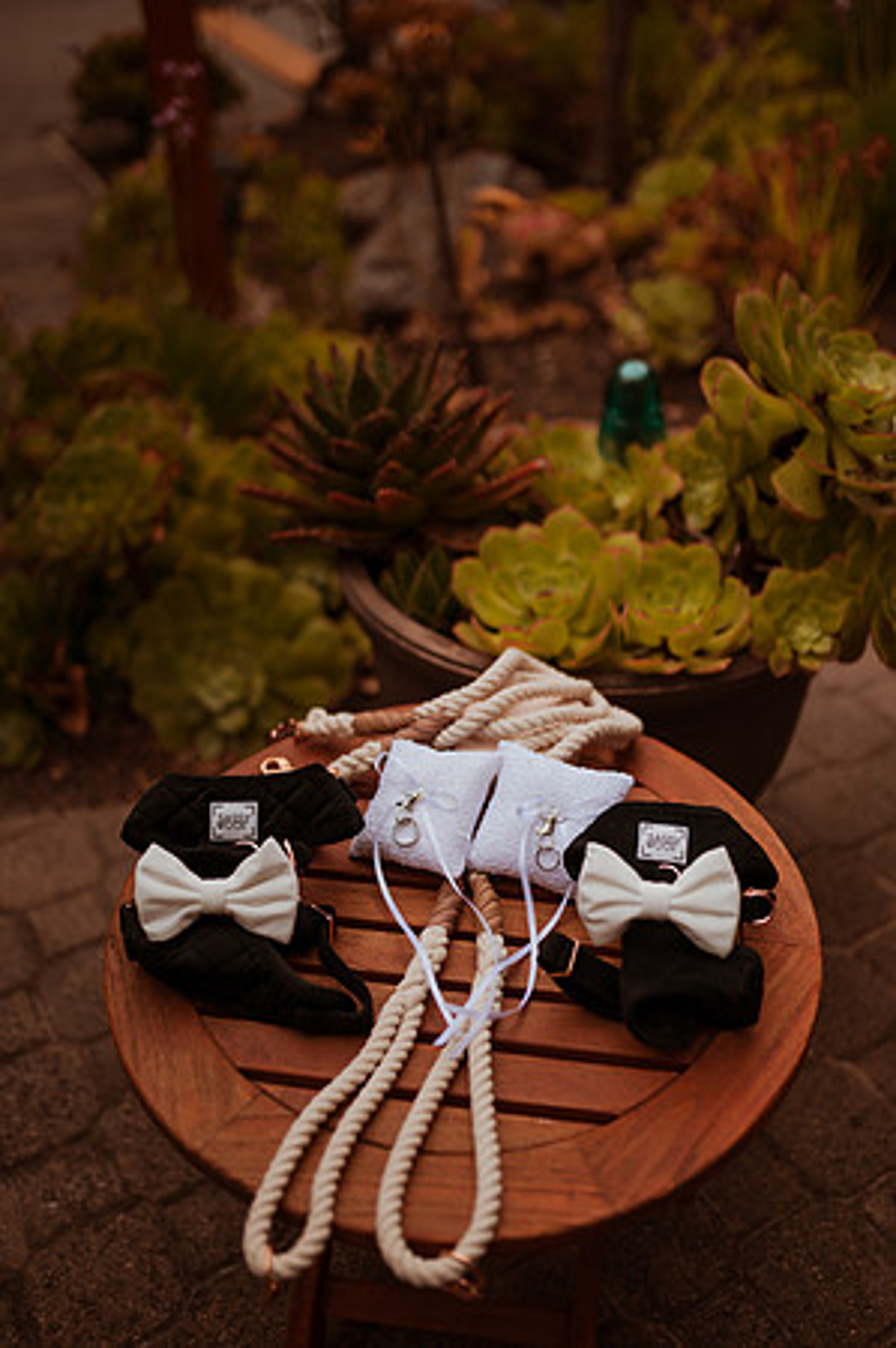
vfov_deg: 54.5
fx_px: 1310
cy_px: 674
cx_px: 448
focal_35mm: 35
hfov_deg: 37.8
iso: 250
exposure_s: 1/8000
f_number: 1.4
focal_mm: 35
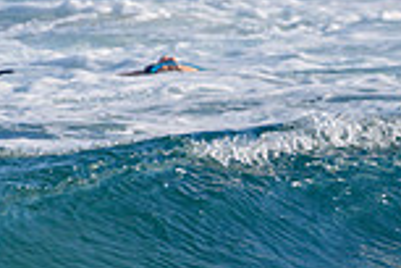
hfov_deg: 0.9
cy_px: 188
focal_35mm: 2321
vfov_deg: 0.6
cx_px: 586
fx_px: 25851
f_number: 5.6
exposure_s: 1/2000
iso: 140
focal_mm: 500
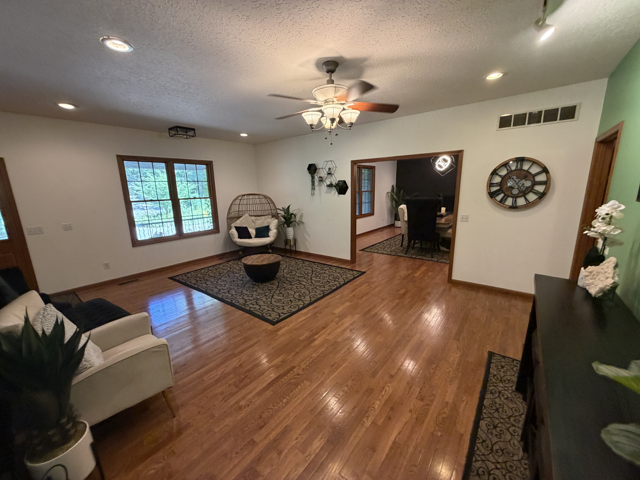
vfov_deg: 85.7
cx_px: 320
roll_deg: +2.1
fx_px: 259
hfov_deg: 102.1
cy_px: 240
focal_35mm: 14
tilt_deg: -14.8
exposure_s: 1/60
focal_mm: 2.22
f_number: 2.2
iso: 320
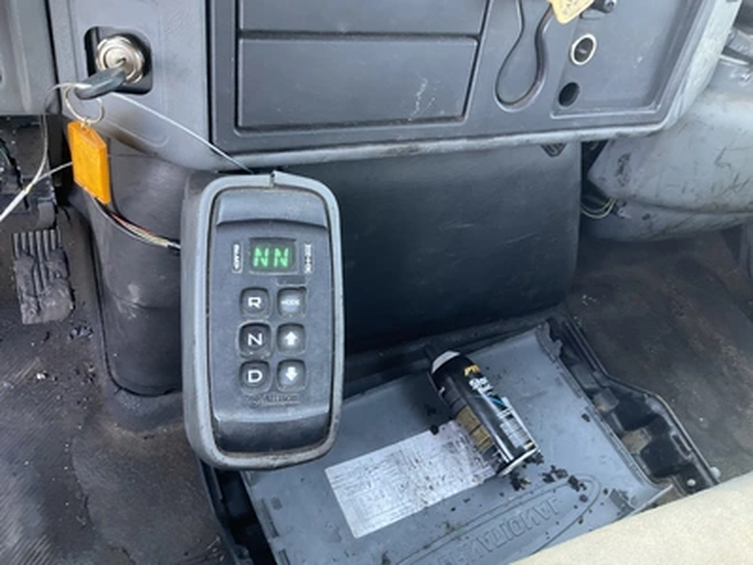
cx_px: 376
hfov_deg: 61.7
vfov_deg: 48.2
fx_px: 631
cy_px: 282
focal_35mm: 29
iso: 200
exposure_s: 1/60
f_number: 1.8
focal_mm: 3
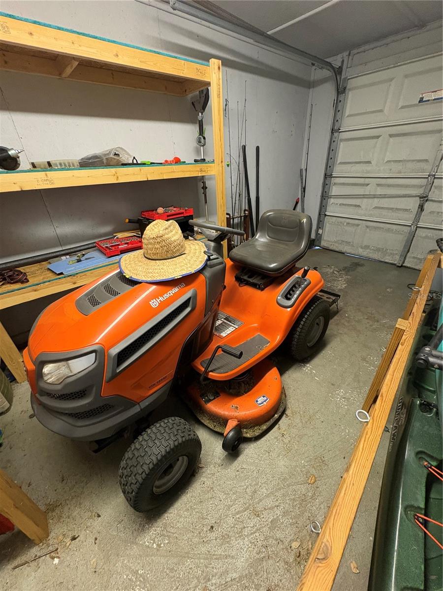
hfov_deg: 85.7
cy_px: 296
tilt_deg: -29.2
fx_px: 239
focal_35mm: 14
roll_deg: +1.8
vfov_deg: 102.1
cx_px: 222
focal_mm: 2.22
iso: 400
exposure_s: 1/60
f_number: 2.2
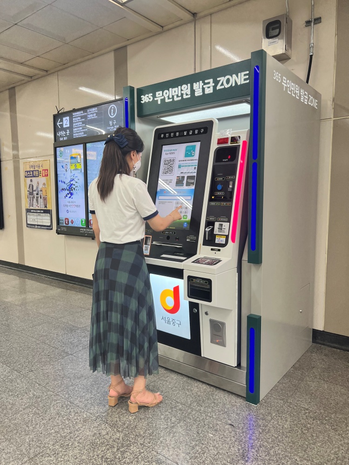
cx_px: 174
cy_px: 232
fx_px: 350
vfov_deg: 67.3
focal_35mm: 26
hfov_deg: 53.1
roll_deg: +0.3
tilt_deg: -5.8
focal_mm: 5.7
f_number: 1.5
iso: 125
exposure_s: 1/120
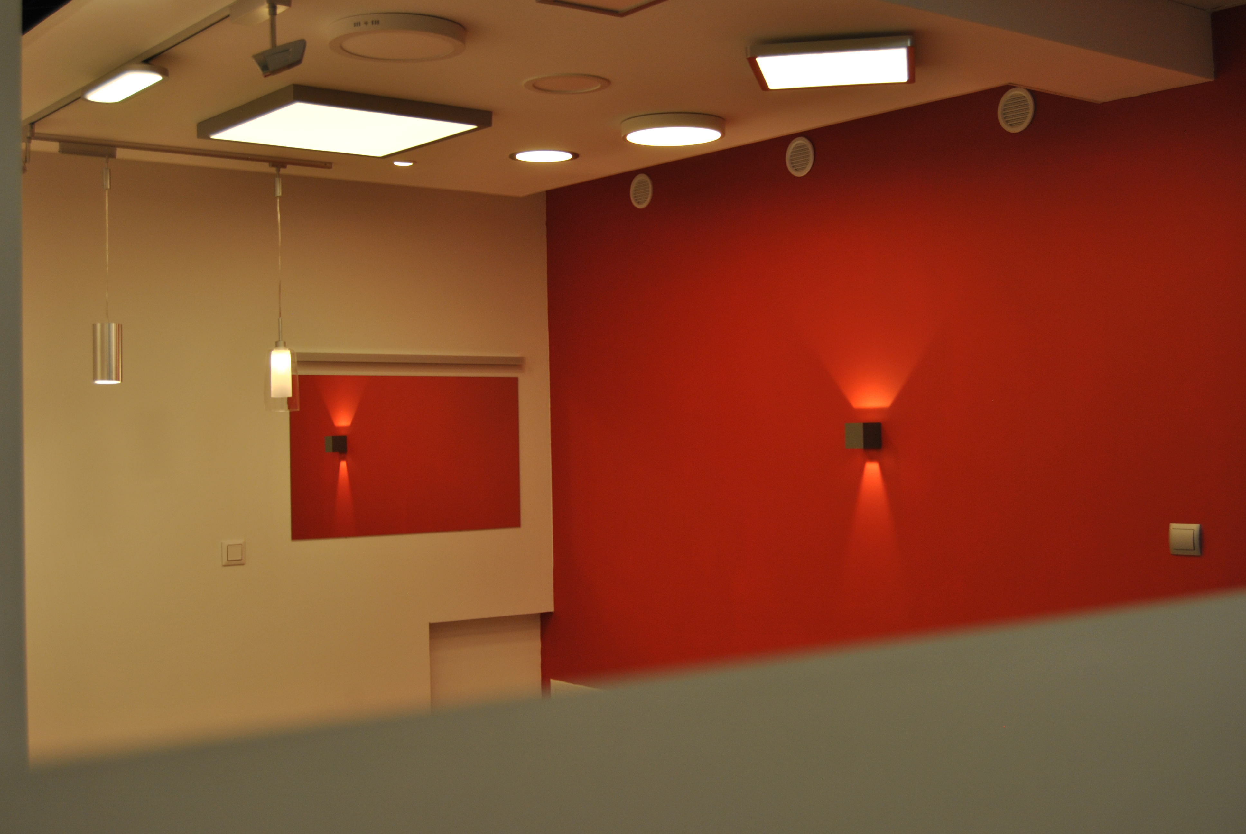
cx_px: 623
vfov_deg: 29.9
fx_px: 1559
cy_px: 417
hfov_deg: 43.6
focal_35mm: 45
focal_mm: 30
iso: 180
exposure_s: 1/60
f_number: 5.6
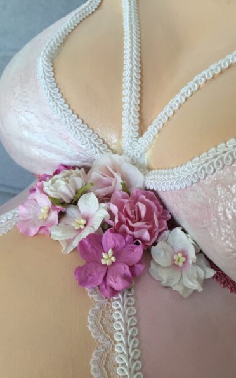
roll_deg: +0.1
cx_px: 131
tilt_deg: -32.4
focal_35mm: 31
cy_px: 189
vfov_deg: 61.2
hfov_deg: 40.5
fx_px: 319
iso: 50
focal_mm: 4.15
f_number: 2.2
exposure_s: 1/100
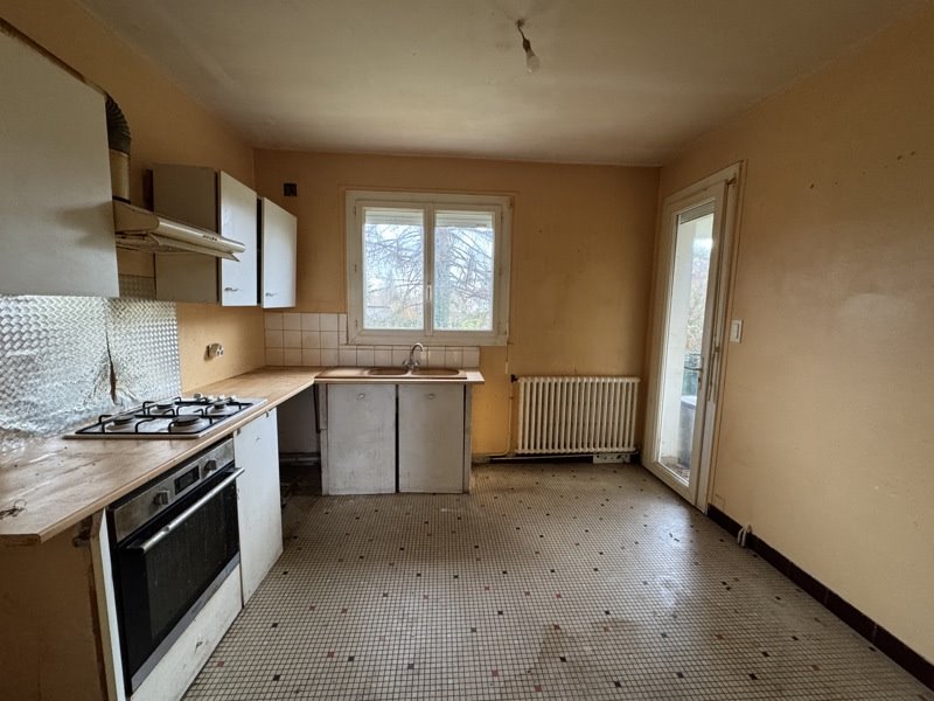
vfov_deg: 85.7
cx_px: 467
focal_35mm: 14
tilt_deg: -6.9
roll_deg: -0.4
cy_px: 350
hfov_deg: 102.1
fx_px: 378
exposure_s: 1/60
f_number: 2.2
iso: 400
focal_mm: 2.22
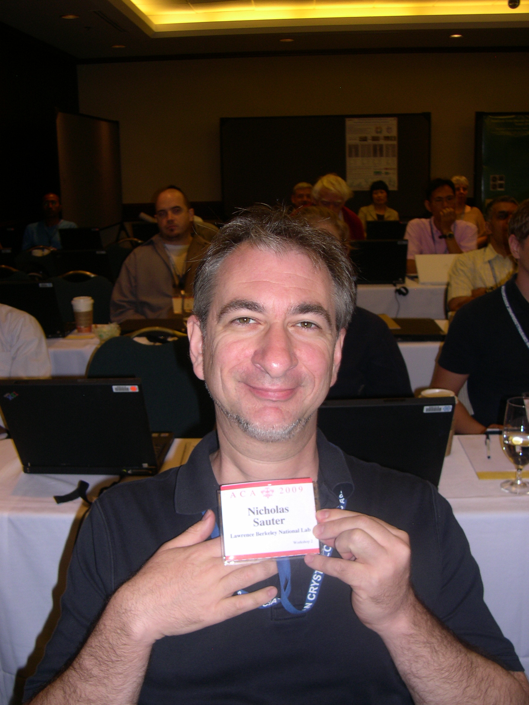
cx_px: 264
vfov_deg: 49.0
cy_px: 352
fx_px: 774
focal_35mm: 38
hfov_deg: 37.7
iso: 100
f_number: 2.8
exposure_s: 1/60
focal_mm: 8
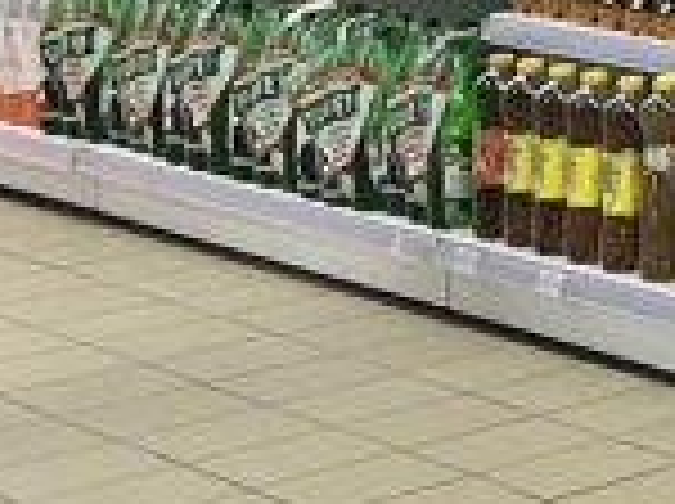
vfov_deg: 12.4
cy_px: -324
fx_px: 2161
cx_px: 1184
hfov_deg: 15.5
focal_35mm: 111
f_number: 1.5
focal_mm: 5.7
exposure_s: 1/50
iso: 100
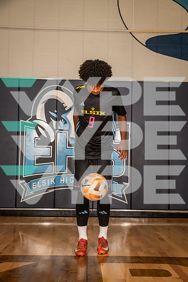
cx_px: 94
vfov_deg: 38.2
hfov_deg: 26.0
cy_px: 141
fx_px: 407
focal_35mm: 52
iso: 800
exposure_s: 1/320
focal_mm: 52
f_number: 6.3
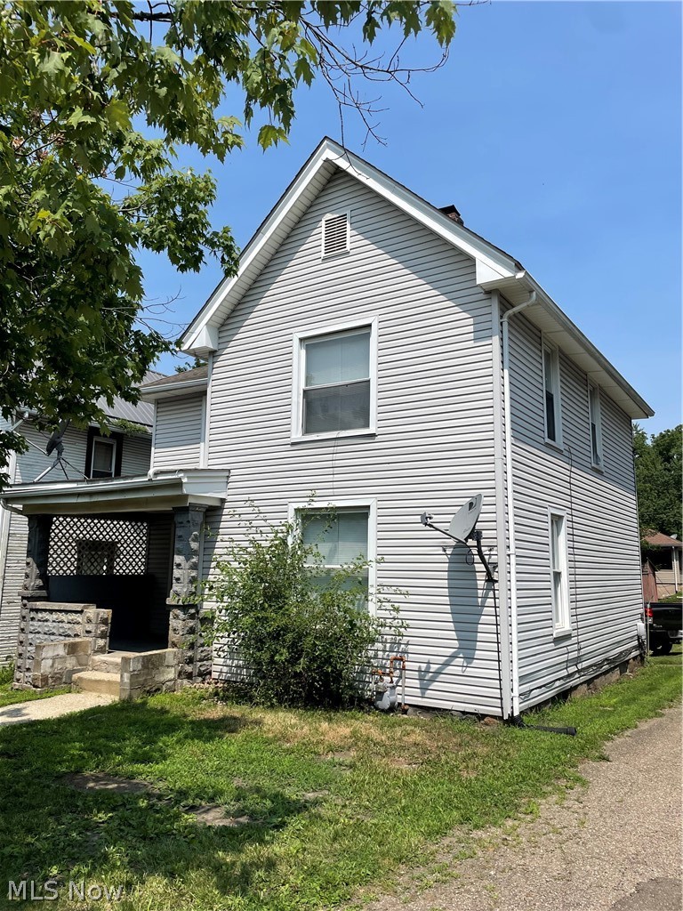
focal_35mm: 26
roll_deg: -0.1
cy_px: 456
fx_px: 684
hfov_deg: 53.1
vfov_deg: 67.3
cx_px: 342
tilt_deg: +10.9
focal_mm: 4.2
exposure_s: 1/4831
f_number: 1.6
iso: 32
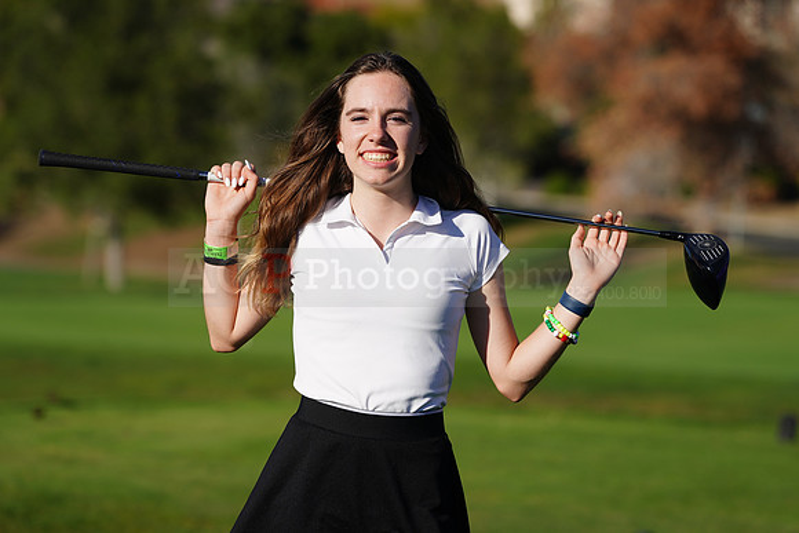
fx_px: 4972
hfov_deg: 9.2
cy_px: 266
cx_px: 400
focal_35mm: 224
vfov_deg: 6.1
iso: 100
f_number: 6.3
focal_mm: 224
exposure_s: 1/500
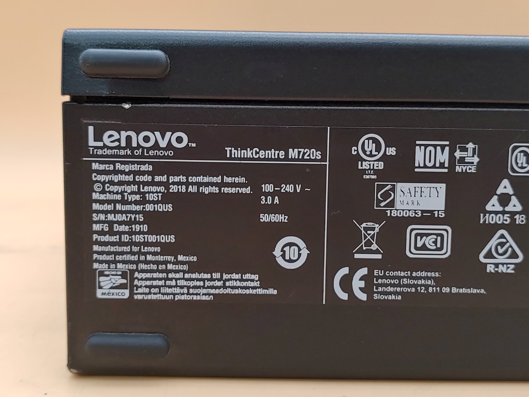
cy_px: 198
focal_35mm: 52
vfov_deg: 28.0
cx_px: 264
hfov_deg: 36.8
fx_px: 795
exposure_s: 1/65
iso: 50
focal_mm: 4.36
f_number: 1.8
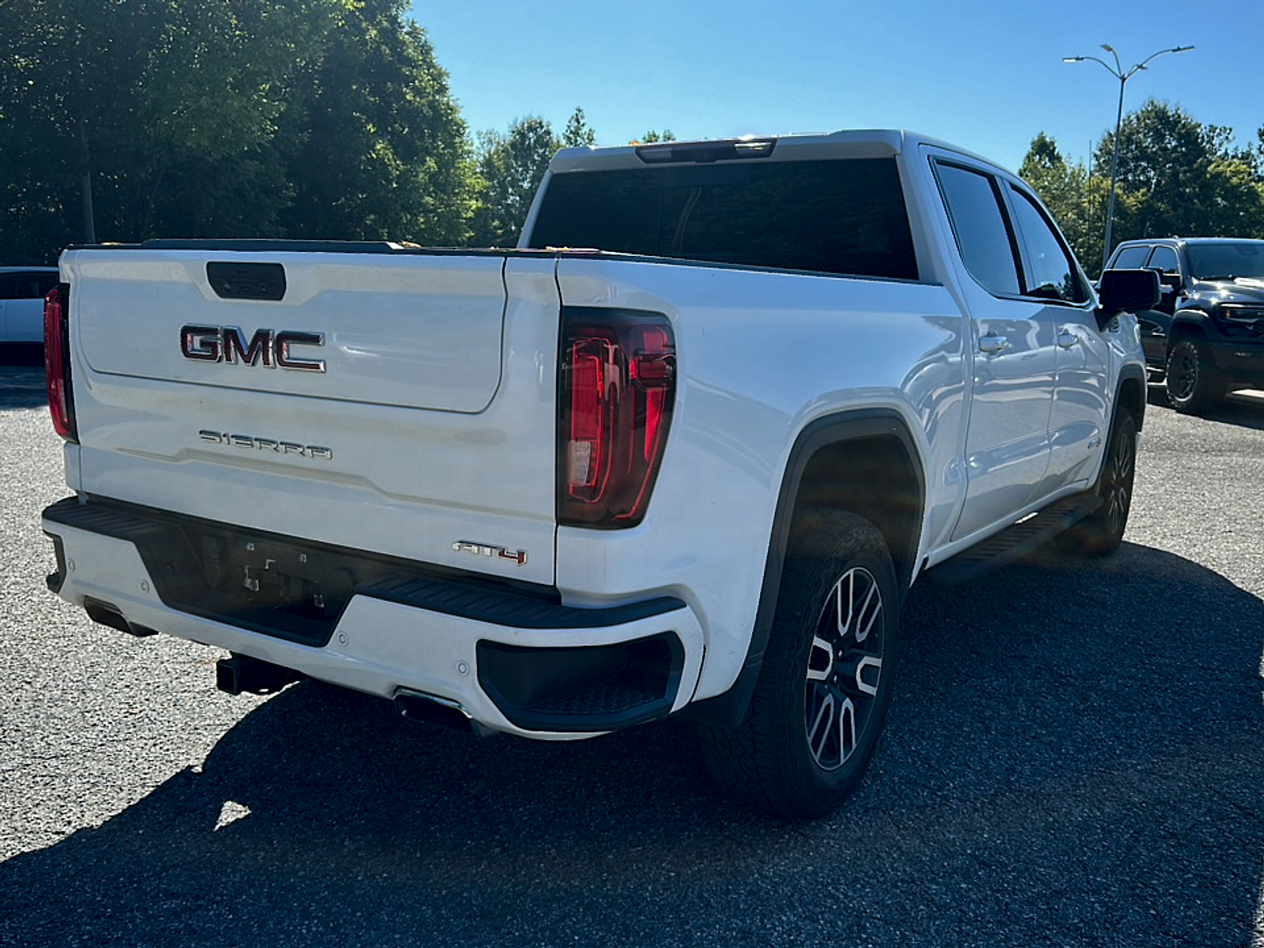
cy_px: 474
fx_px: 913
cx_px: 632
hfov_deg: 69.4
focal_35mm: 25
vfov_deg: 54.9
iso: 80
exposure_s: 1/2262
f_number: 1.78
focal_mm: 6.86
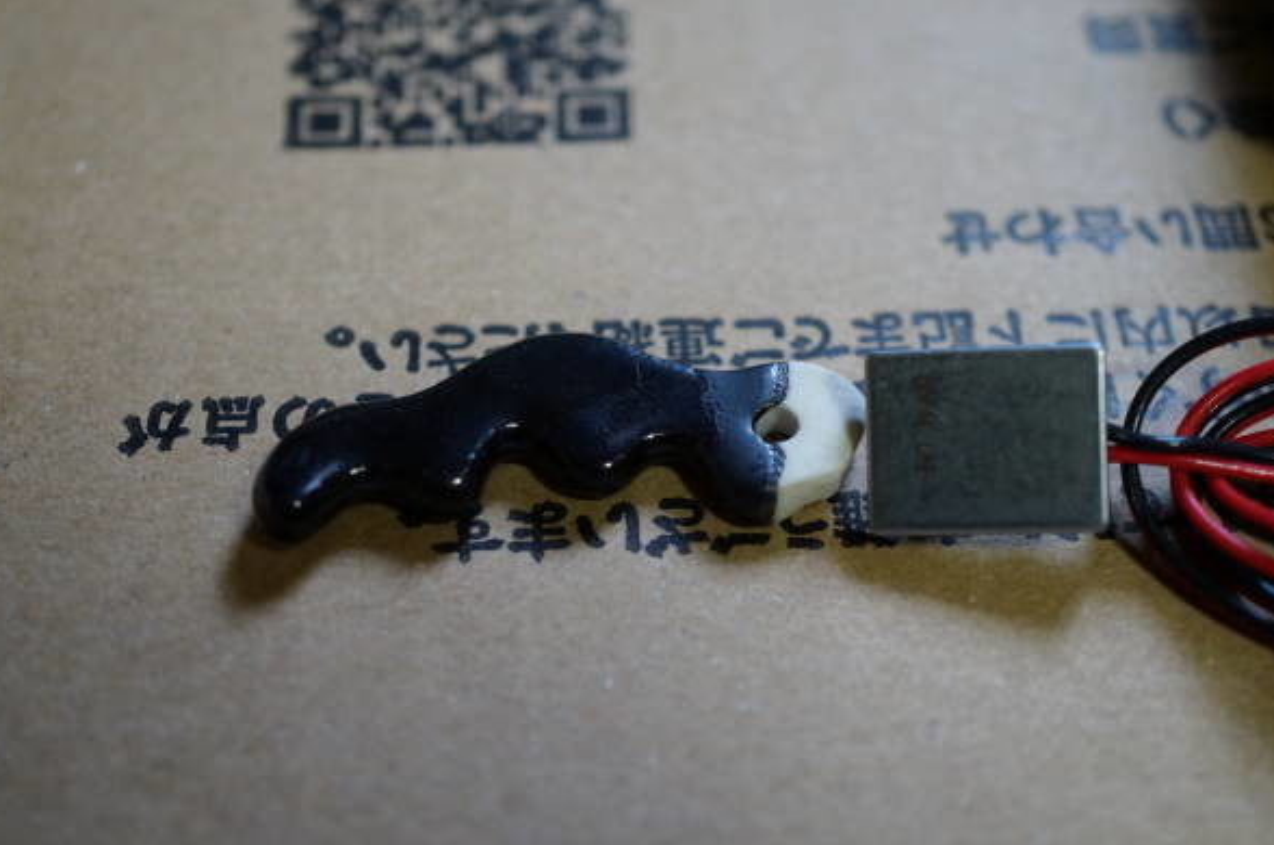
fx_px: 1731
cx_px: 665
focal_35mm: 49
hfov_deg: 40.4
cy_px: 439
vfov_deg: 27.4
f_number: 4
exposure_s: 1/160
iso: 1600
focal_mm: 30
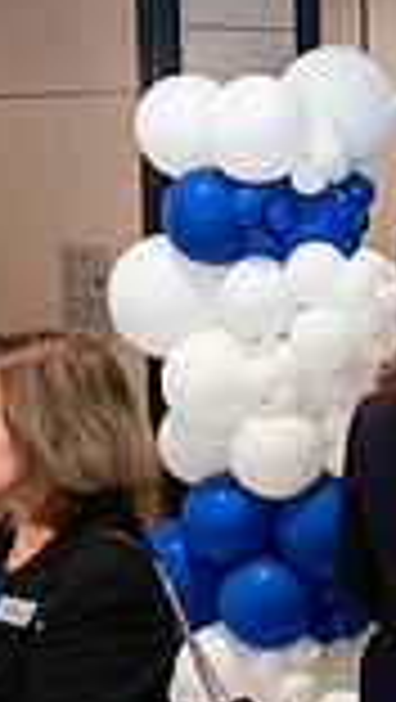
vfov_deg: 22.4
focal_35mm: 95
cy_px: 340
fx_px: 1770
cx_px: 486
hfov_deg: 12.4
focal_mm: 24
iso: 800
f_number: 3.2
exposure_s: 1/200
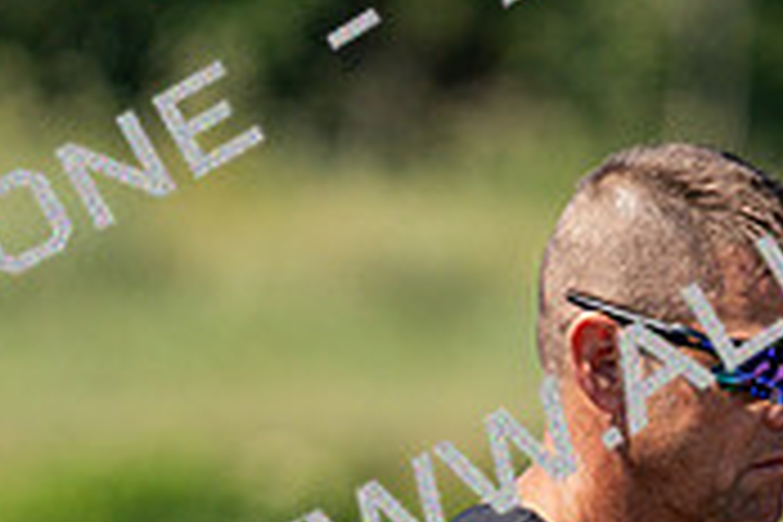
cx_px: 734
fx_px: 31600
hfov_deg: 1.4
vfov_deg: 0.9
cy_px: 664
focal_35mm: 1453
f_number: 6.3
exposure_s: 1/2000
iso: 320
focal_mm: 437
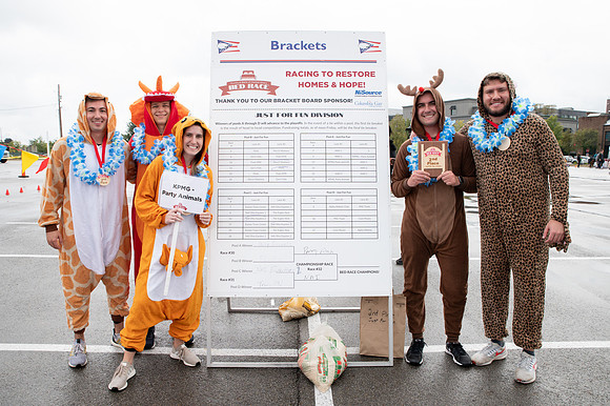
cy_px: 214
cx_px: 296
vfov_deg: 48.9
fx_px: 446
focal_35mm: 26
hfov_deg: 68.7
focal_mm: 24
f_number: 6.3
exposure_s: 1/400
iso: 400
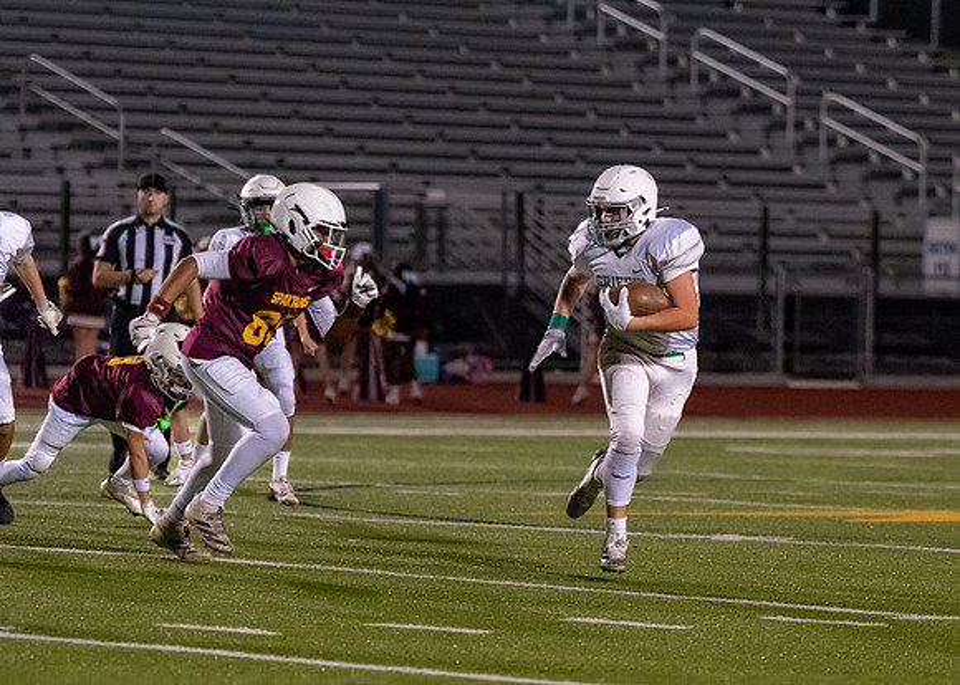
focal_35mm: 292
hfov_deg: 6.9
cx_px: 602
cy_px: 409
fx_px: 7967
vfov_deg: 4.9
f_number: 2.8
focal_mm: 133
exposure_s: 1/1250
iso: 4000
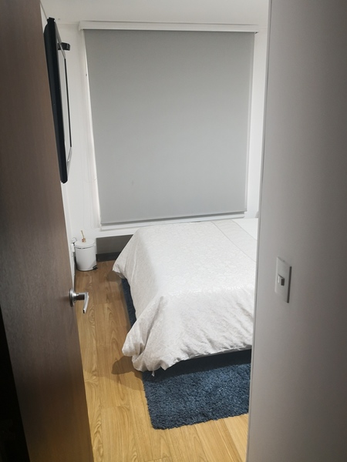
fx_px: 361
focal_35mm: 27
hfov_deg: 51.4
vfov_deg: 65.3
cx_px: 174
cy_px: 231
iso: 200
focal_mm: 3.95
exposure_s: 1/33.3
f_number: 1.6
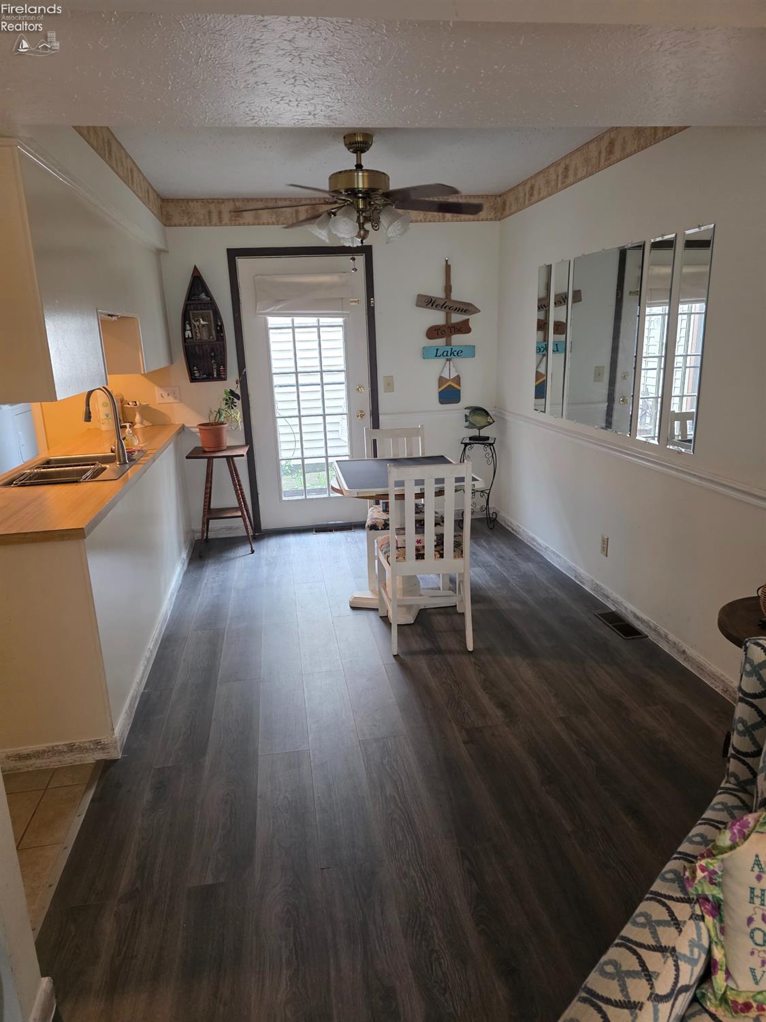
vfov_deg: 73.9
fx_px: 679
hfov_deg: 58.9
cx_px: 383
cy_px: 511
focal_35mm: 23
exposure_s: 1/120
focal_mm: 6.3
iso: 640
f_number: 1.7
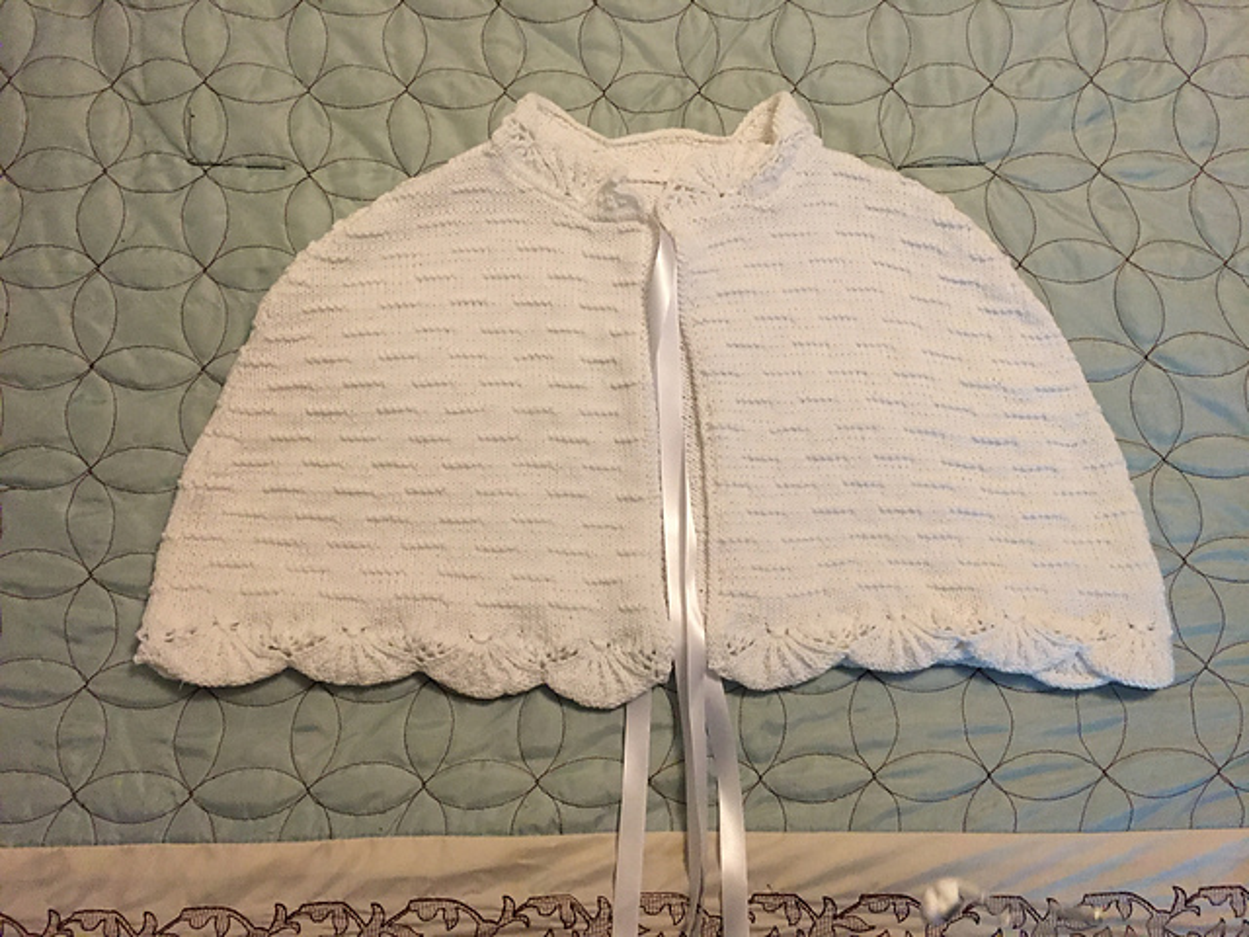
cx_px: 624
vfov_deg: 48.2
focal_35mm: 29
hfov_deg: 61.7
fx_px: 1046
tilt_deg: -81.4
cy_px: 468
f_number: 2.2
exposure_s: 1/30
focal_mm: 4.15
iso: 250
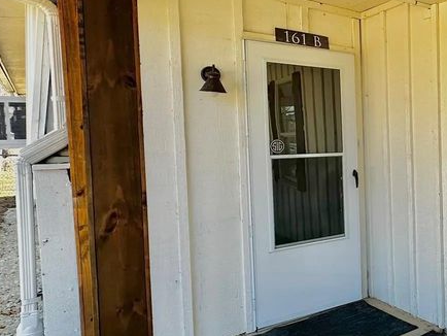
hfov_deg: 43.5
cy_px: 157
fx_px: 426
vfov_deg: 43.0
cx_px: 486
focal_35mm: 33
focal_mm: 2.22
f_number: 2.2
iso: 40
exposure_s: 1/329
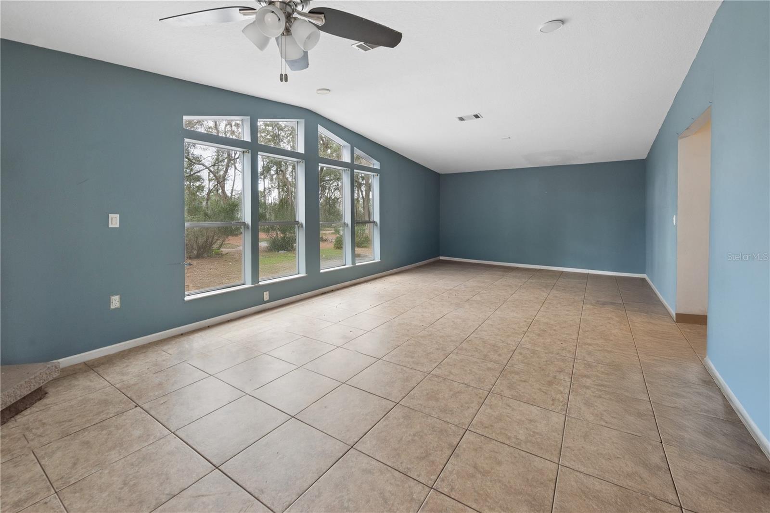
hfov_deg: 104.2
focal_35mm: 14
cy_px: 256
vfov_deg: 81.2
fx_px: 299
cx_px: 385
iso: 400
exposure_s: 1/30
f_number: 8
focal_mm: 14
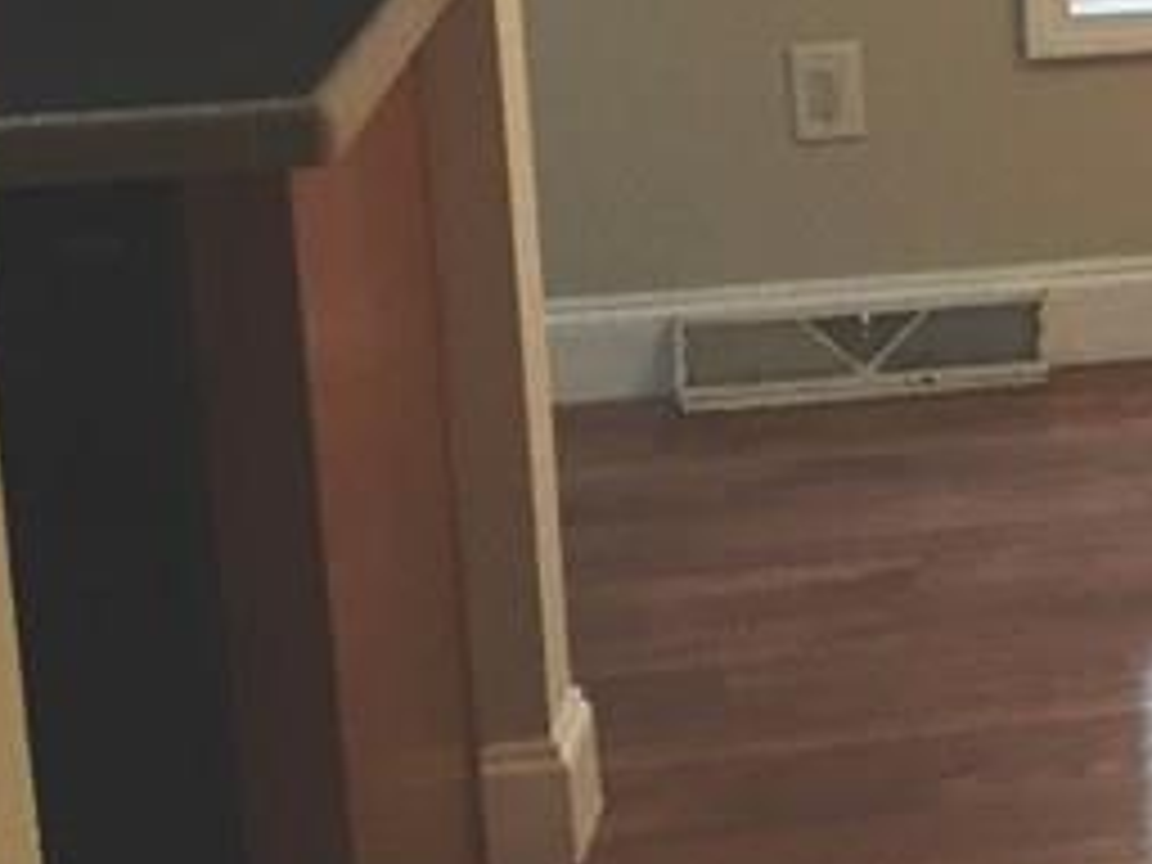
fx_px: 3860
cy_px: -86
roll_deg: -1.9
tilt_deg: -12.0
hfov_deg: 14.6
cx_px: 2164
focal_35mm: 116
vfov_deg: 12.5
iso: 50
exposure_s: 1/30
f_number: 2.2
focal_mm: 4.15
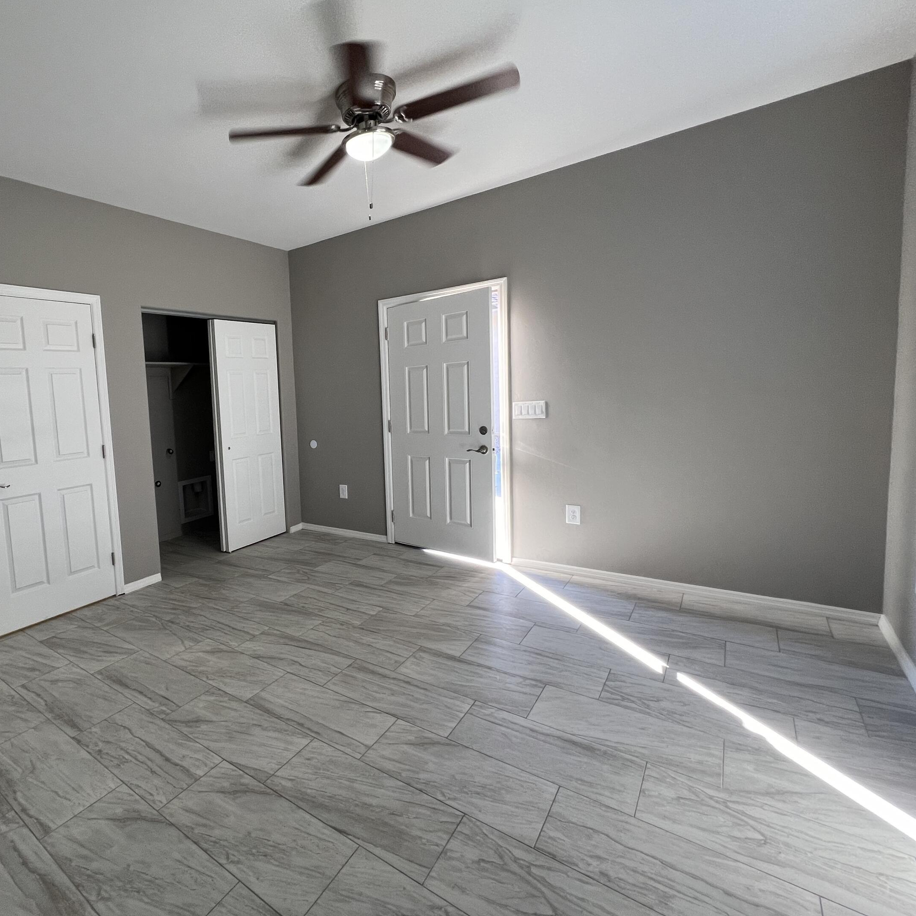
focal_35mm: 16
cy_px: 443
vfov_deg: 87.4
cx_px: 282
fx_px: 479
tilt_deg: -5.1
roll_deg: +4.5
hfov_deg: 83.4
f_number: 1.8
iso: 125
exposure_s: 1/120
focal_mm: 1.57
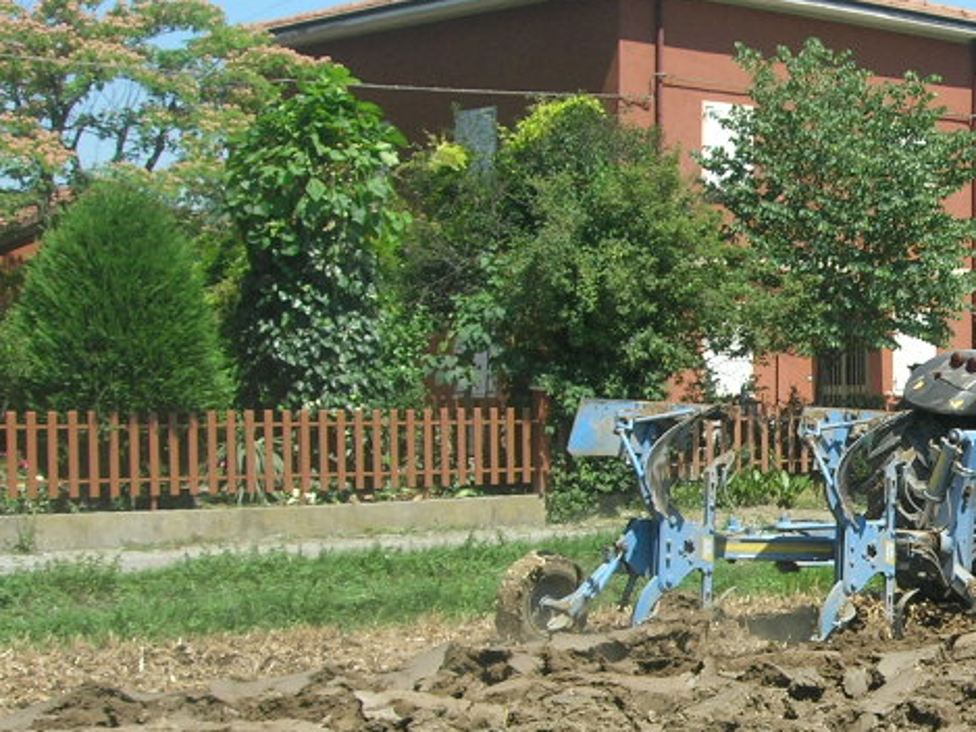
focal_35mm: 83
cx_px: 1063
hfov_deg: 22.3
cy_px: 489
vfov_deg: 17.7
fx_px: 2341
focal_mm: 7.8
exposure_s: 1/390
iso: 64
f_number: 4.8
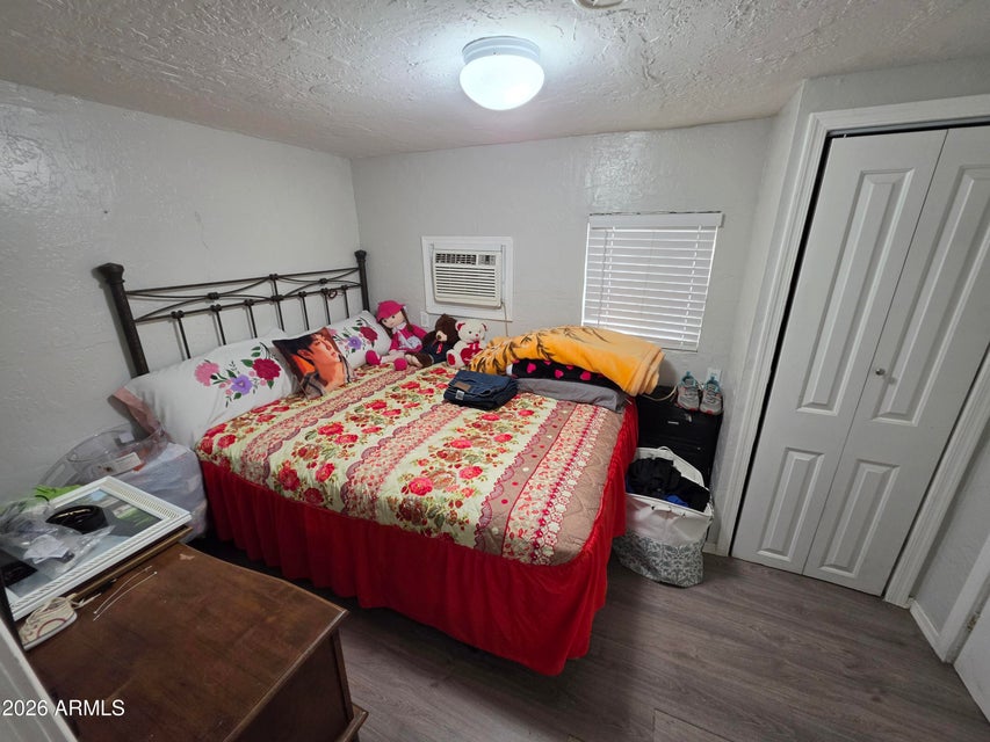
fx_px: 372
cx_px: 495
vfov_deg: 89.9
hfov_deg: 106.2
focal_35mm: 13
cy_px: 371
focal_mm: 2.2
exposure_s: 1/60
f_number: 1.9
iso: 200
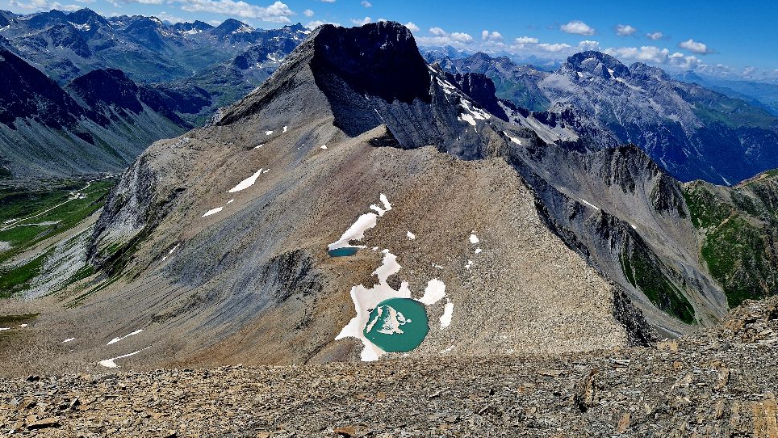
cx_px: 402
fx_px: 536
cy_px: 169
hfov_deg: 71.9
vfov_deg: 44.1
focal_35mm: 26
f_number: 1.8
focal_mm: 5.4
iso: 50
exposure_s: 1/2500
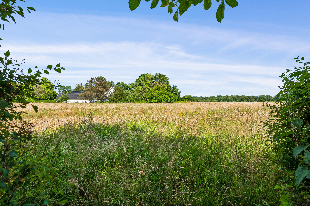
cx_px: 155
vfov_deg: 73.7
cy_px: 103
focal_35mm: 16
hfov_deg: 96.7
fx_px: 138
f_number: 13
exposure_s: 1/125
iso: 140
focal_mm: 16
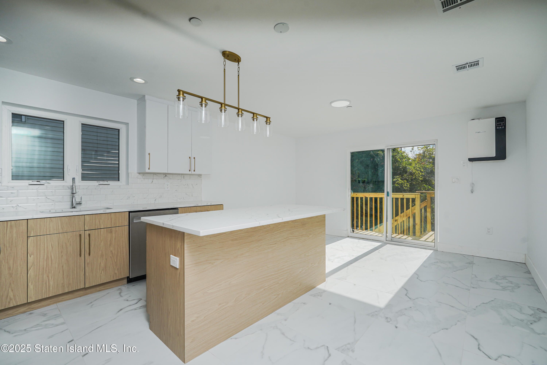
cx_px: 274
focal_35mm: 16
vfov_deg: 73.7
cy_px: 182
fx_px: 243
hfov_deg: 96.7
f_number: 8
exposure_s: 1/250
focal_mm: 16
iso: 100
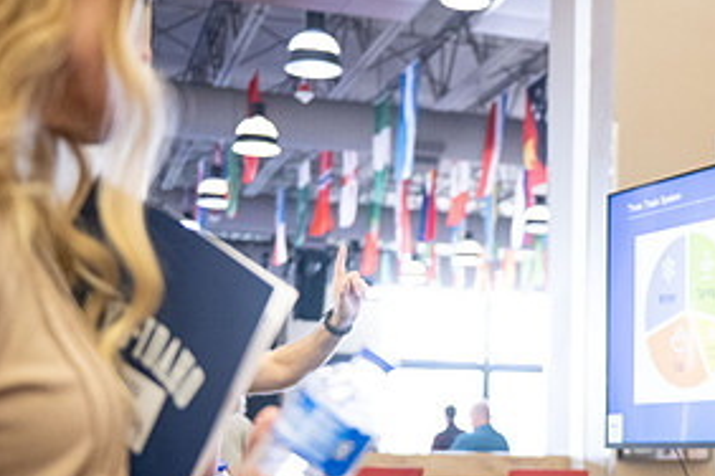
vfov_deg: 18.7
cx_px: 644
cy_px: 396
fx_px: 1430
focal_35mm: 72
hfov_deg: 27.1
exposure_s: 1/200
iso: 3200
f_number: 2.8
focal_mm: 35
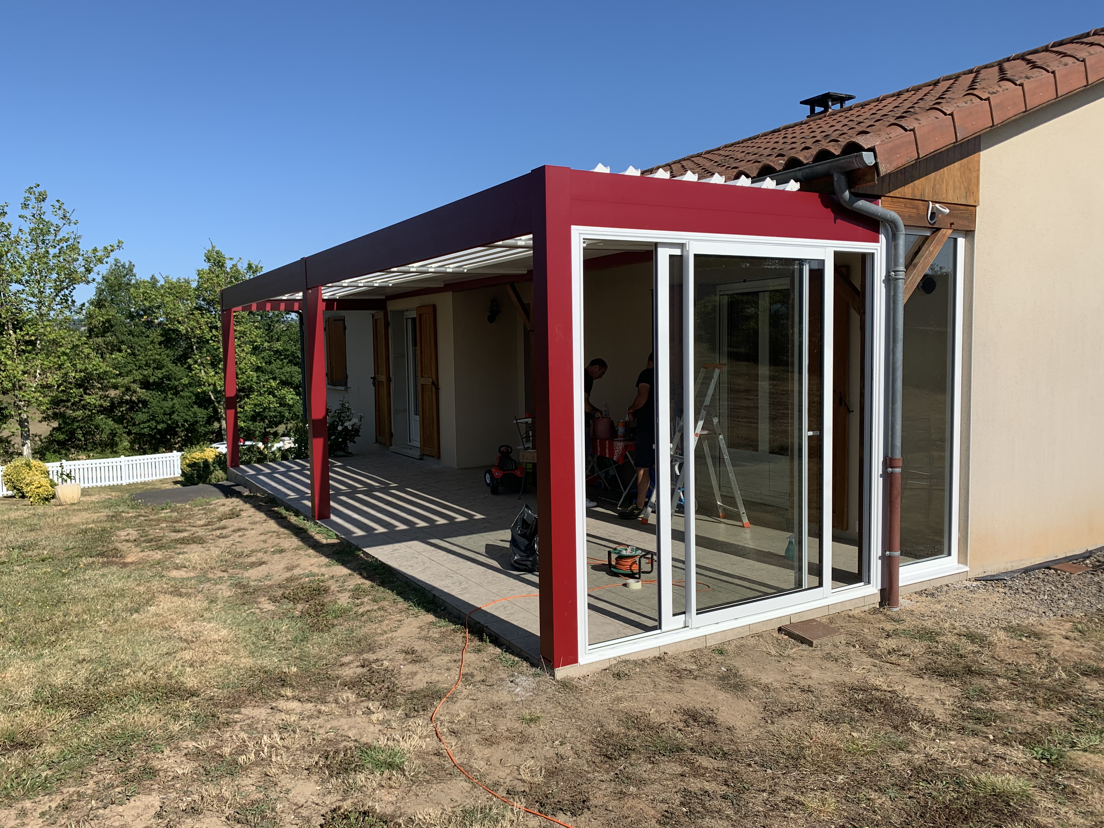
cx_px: 552
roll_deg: +1.3
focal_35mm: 26
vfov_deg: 53.1
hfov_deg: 67.3
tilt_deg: -4.0
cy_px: 414
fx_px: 829
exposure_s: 1/2421
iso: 25
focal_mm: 4.25
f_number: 1.8
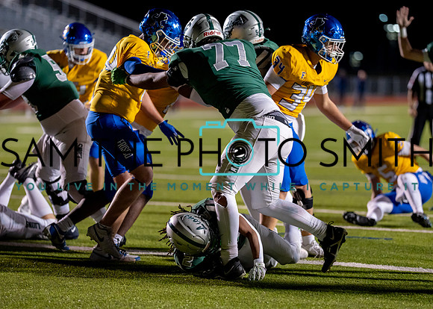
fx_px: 1903
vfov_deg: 9.3
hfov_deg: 13.0
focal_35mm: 155
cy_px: 165
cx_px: 245
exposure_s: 1/1000
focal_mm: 135
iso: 2000
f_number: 1.8
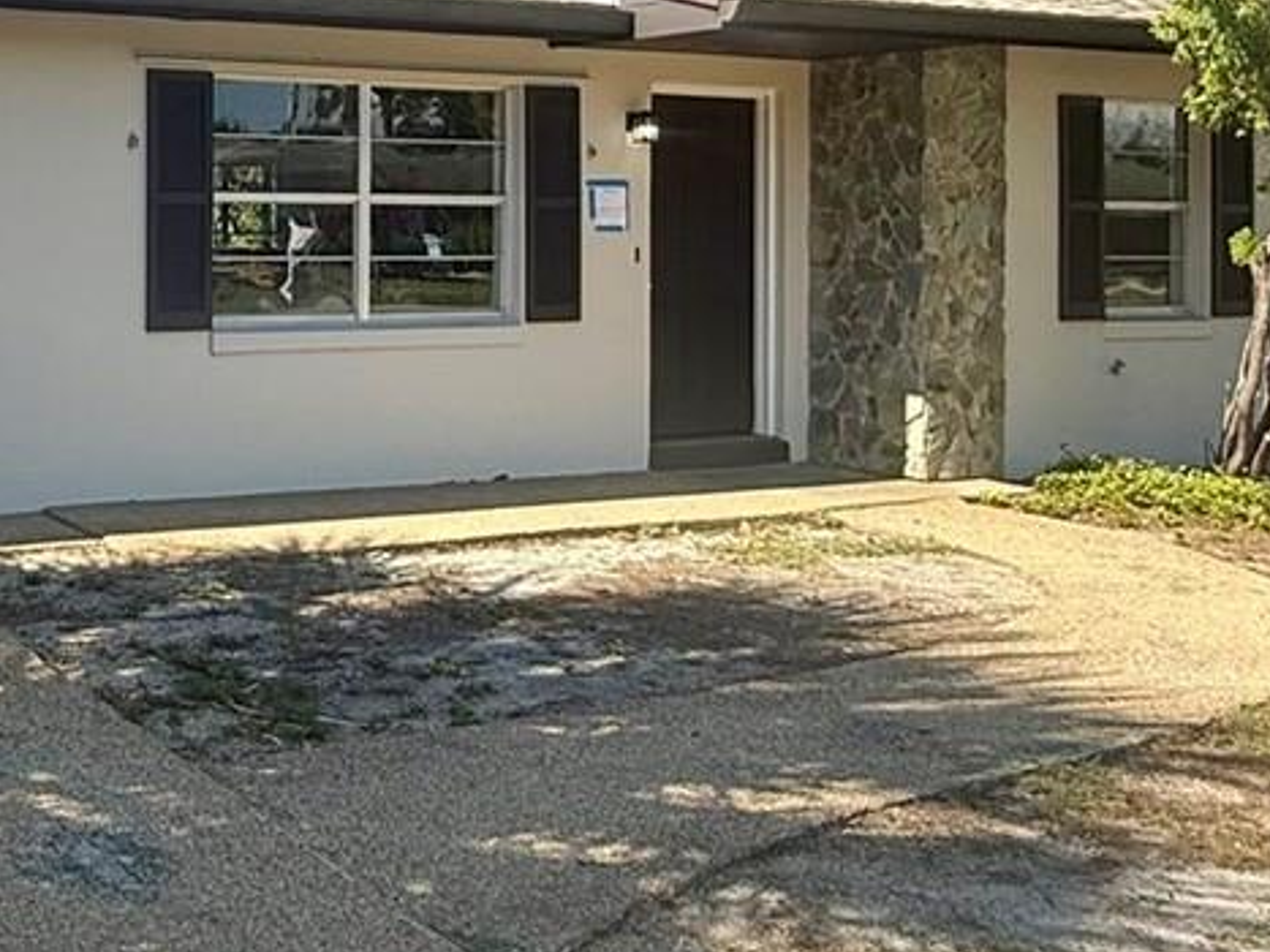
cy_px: 204
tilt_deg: +0.6
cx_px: 125
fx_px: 1761
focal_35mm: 48
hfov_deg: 37.1
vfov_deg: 29.6
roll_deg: -0.8
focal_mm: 2.22
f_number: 2.2
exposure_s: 1/672
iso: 50
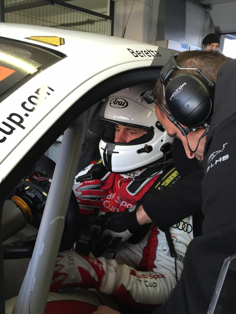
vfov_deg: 52.6
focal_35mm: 35
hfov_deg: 40.7
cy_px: 170
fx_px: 318
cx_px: 120
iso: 32
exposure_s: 1/40
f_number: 2.2
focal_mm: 4.15
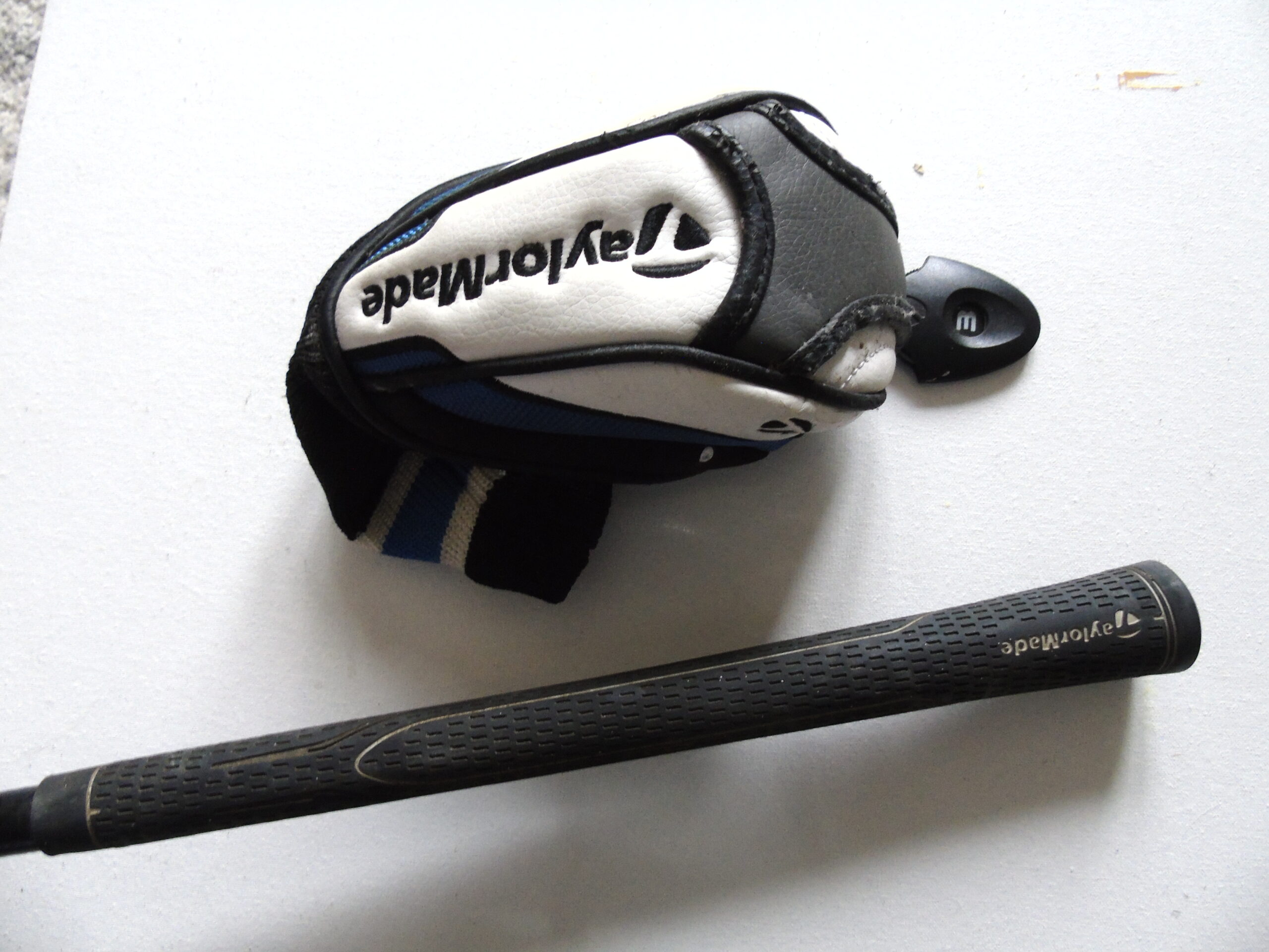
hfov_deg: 69.4
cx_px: 634
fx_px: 916
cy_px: 476
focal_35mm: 25
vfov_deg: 54.9
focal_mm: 4.4
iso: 400
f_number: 3.4
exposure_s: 1/25
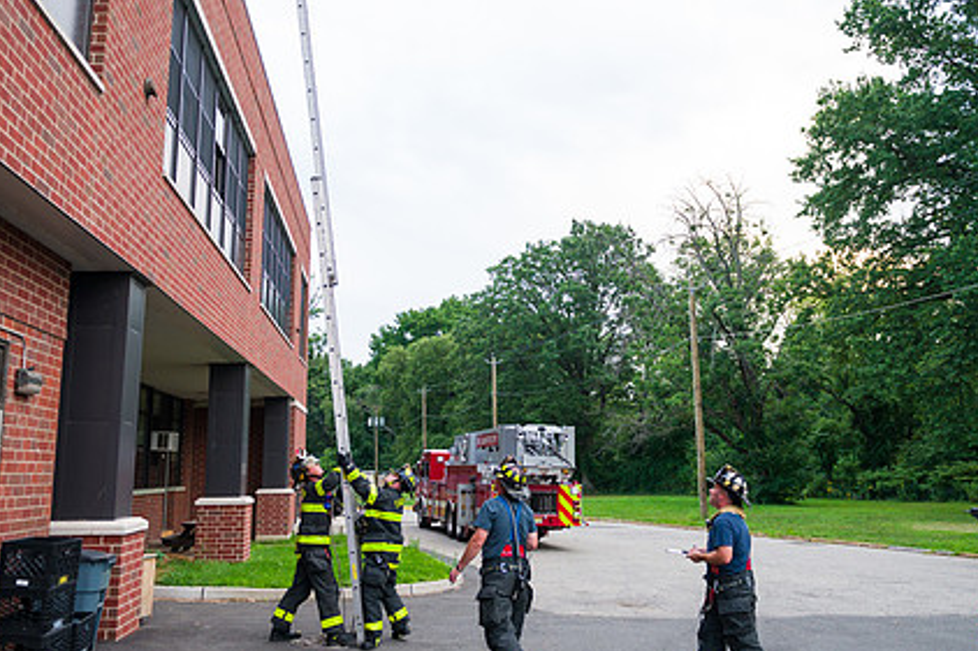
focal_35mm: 33
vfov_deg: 39.9
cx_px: 473
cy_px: 280
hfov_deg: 57.2
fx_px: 896
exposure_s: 1/200
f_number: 3.2
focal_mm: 24
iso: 500
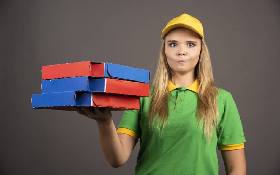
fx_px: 587
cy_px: 88
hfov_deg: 26.8
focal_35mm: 77
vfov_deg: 16.9
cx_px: 140
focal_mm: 75
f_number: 7.1
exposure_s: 1/200
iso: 160
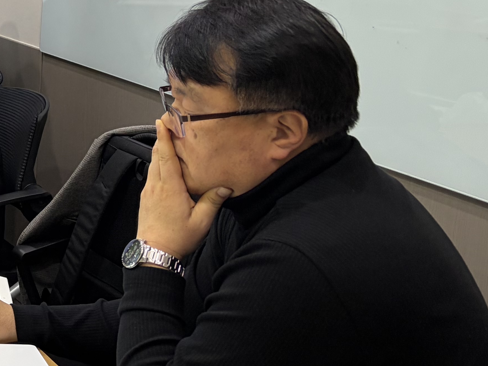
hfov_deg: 19.6
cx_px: -269
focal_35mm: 85
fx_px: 1198
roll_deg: -1.5
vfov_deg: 17.0
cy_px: -3
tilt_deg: -5.0
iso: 100
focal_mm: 5.96
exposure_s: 1/60
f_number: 1.6
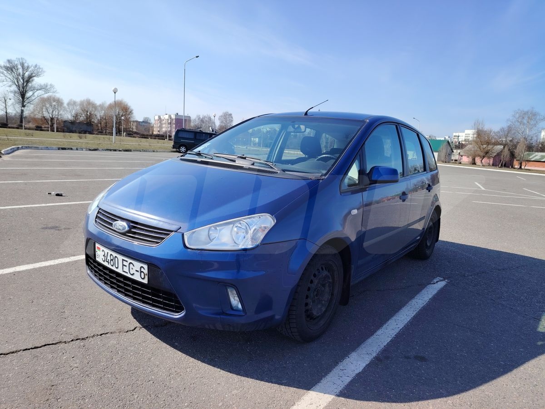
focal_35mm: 24
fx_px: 378
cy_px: 204
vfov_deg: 56.8
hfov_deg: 71.6
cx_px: 272
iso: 100
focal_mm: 5.25
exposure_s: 1/705
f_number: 1.75
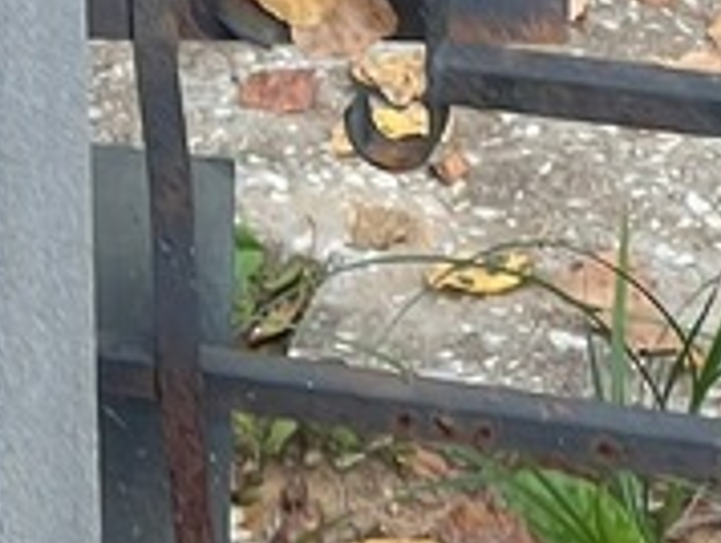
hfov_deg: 5.6
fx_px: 7216
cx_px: -810
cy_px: 158
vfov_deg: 4.3
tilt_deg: -30.5
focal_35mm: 346
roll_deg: +5.8
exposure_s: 1/99
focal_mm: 9
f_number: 2.8
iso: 40
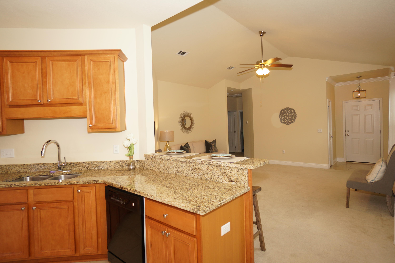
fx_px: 214
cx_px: 198
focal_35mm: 20
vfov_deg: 63.1
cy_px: 132
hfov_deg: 85.5
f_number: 4
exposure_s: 1/60
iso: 320
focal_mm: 13
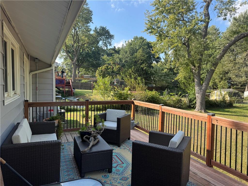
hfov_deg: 71.6
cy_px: 93
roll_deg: -1.7
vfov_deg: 56.8
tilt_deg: -3.7
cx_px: 124
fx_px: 172
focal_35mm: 24
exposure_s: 1/1131
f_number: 1.78
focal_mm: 6.76
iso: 80
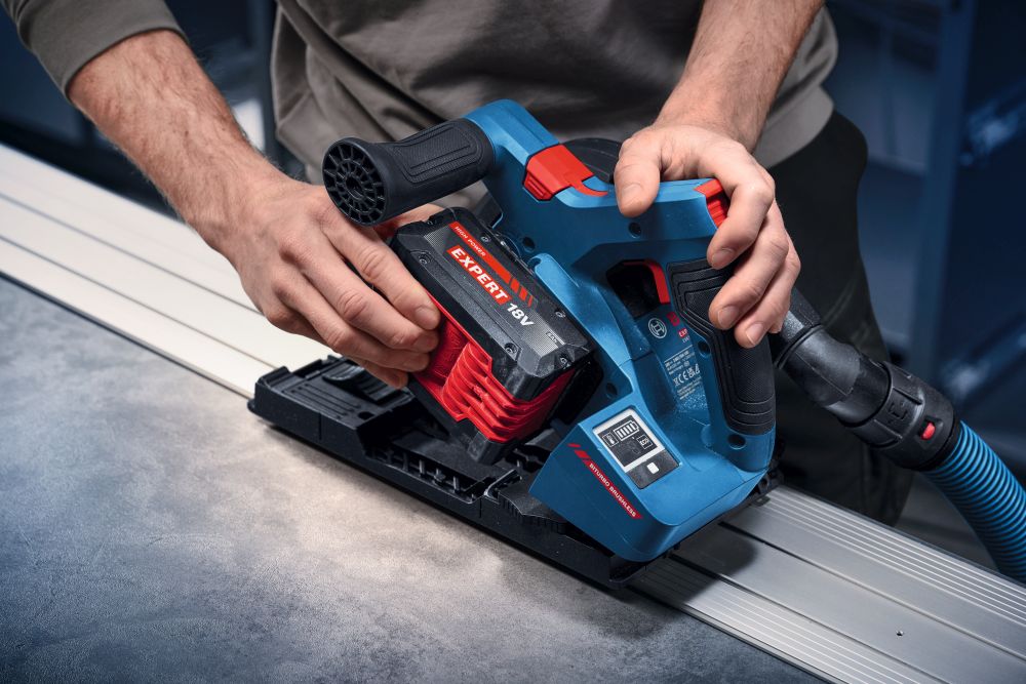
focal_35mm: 70
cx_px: 513
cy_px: 342
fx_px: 1995
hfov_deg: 28.8
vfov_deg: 19.5
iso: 800
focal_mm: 70
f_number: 5.6
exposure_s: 1/125
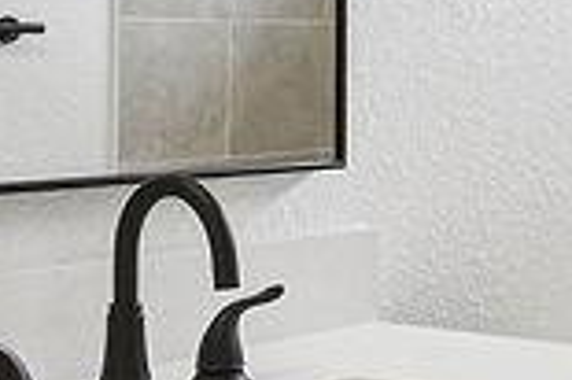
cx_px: 609
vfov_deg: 13.7
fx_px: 1571
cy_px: 79
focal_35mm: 99
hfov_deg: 19.8
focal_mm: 15
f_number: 10
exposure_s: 1/100
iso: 400
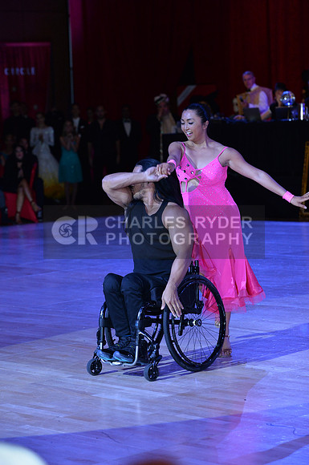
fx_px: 1575
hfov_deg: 11.2
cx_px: 154
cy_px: 232
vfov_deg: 16.8
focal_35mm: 122
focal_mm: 122
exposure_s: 1/250
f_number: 5
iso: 2000
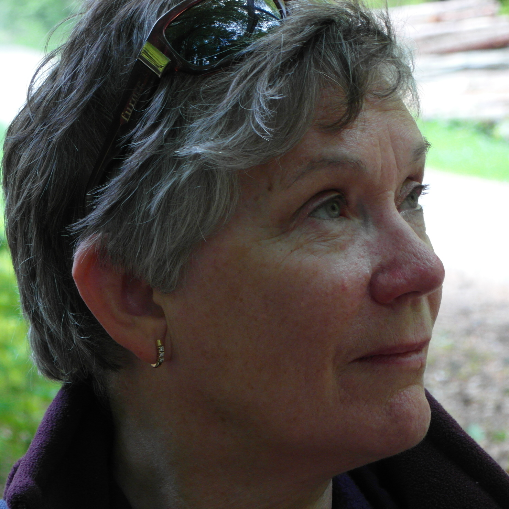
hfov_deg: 8.5
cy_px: 254
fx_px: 3410
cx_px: 228
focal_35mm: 205
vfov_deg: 8.5
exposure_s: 1/60
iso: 240
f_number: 4.5
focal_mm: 30.8
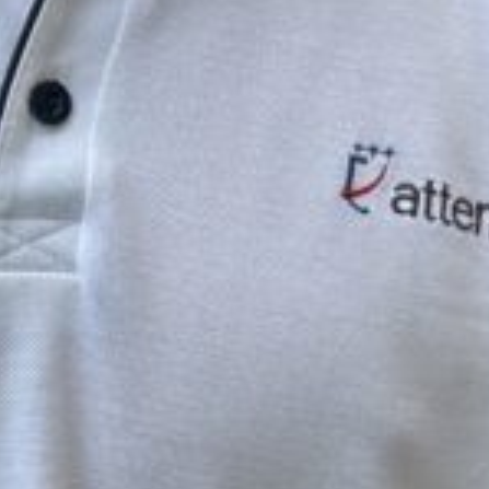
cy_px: -456
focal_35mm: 292
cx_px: 361
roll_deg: -1.3
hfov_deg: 6.0
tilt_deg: -4.9
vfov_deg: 5.9
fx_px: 4667
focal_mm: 6.86
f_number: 1.78
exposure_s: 1/681
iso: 80
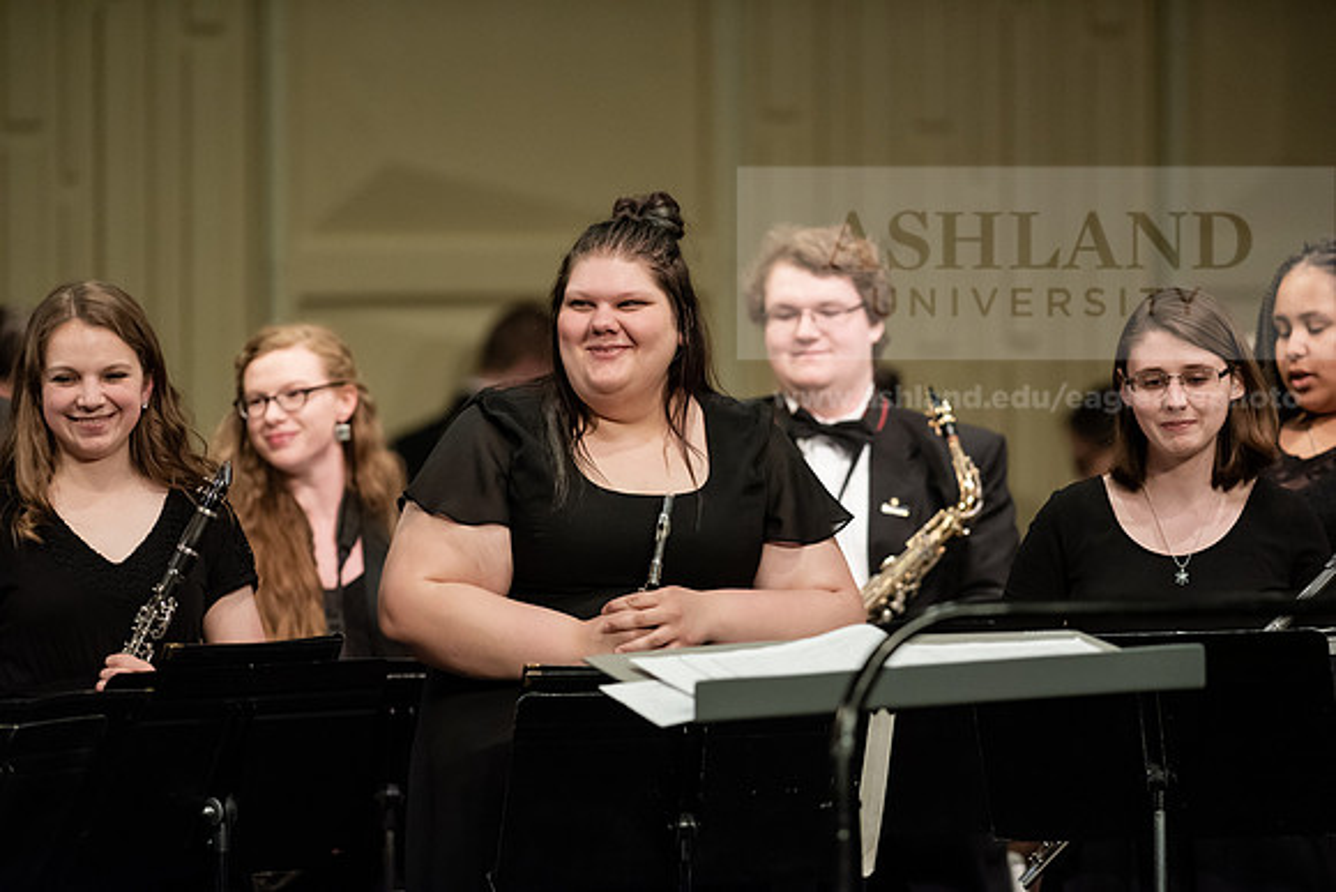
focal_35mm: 300
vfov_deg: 4.6
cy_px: 446
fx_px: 11135
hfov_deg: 6.9
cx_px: 668
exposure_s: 1/250
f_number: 3.5
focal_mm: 300
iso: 4000
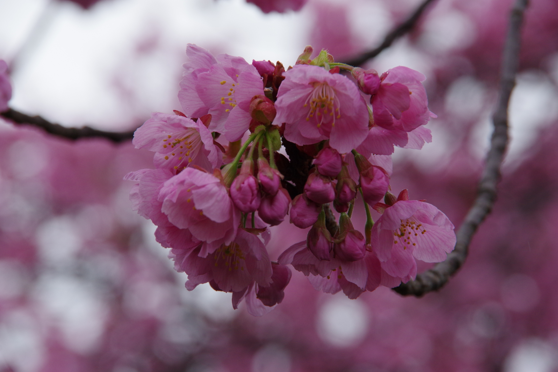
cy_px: 186
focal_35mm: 203
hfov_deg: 10.1
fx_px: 3147
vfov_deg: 6.8
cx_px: 278
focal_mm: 135
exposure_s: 1/200
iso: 800
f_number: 8
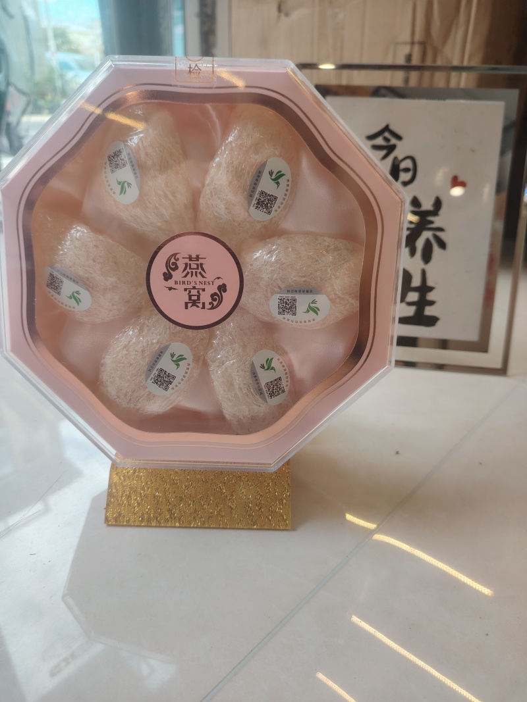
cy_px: 351
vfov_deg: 71.6
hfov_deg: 56.8
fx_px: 487
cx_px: 264
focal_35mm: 24
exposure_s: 1/100
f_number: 1.75
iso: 222
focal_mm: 5.25
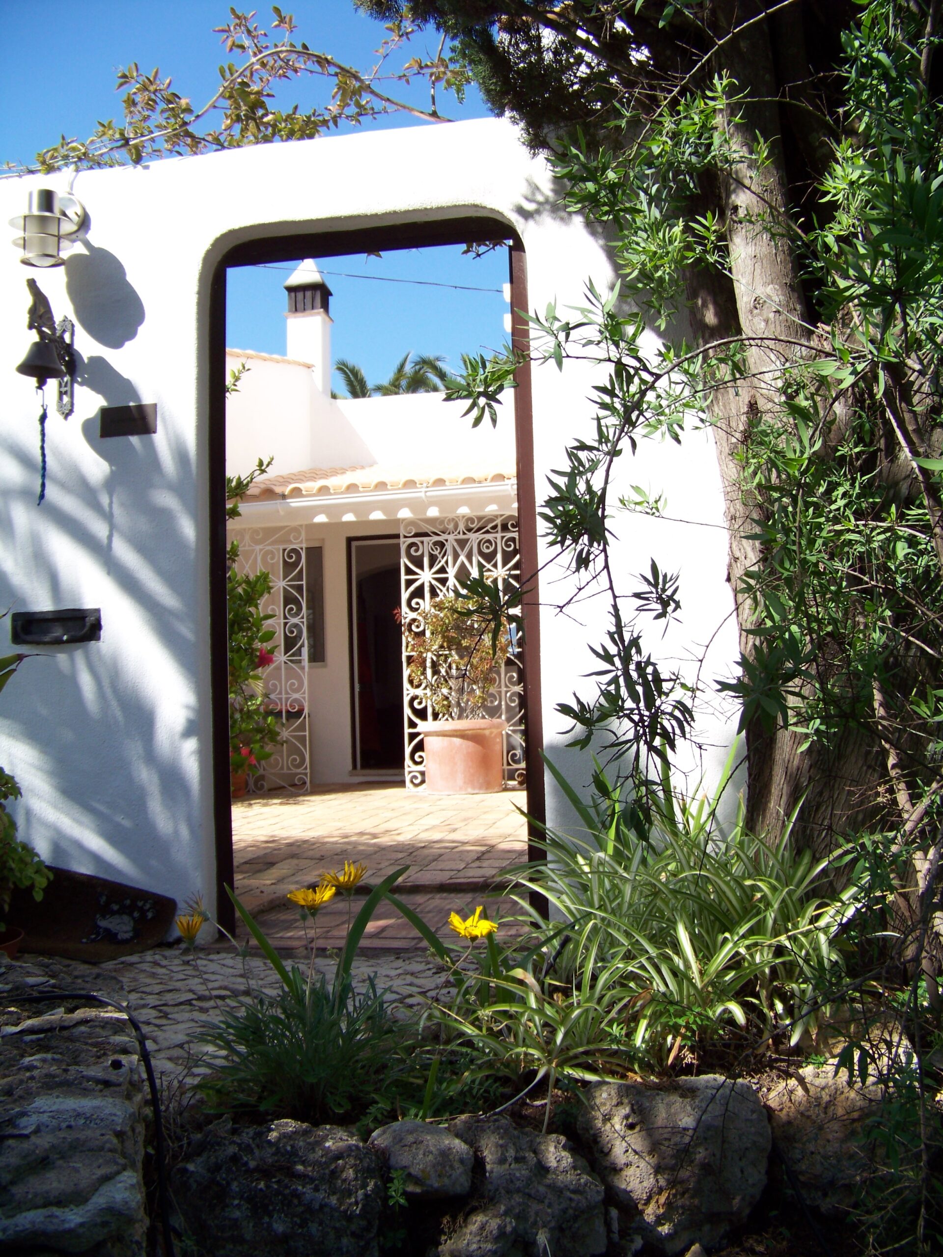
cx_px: 472
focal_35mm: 36
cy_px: 628
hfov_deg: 39.7
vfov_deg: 51.4
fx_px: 1308
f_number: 2.8
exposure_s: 1/800
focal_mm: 5.85
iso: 66
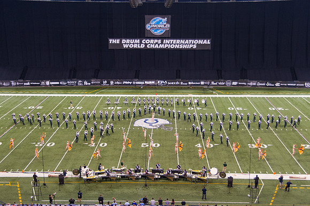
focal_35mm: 52
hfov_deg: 38.1
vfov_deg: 25.9
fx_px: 449
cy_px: 108
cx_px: 158
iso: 720
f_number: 4.2
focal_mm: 38
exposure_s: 1/200
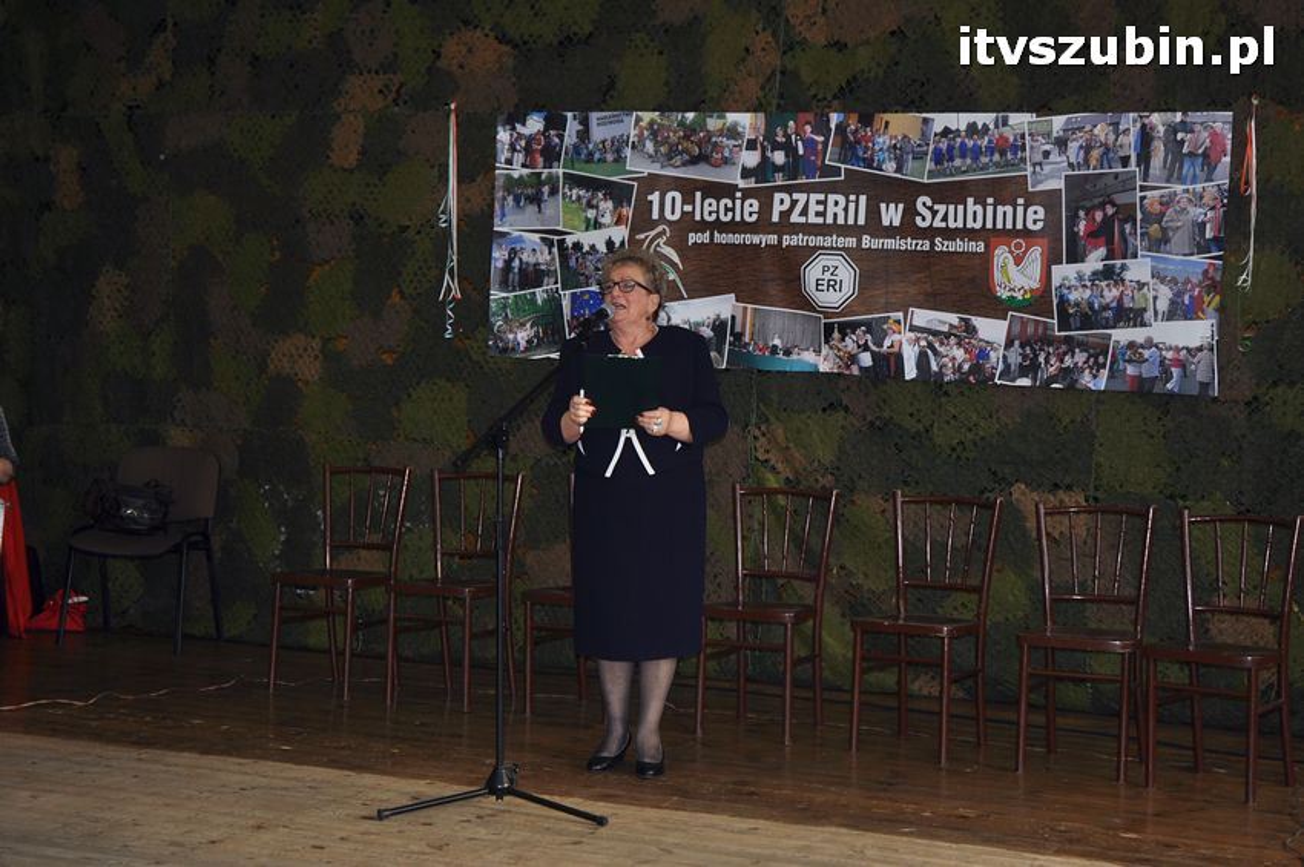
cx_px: 652
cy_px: 434
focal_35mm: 66
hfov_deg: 30.5
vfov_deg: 20.6
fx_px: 2388
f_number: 4.2
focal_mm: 44
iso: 200
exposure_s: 1/60
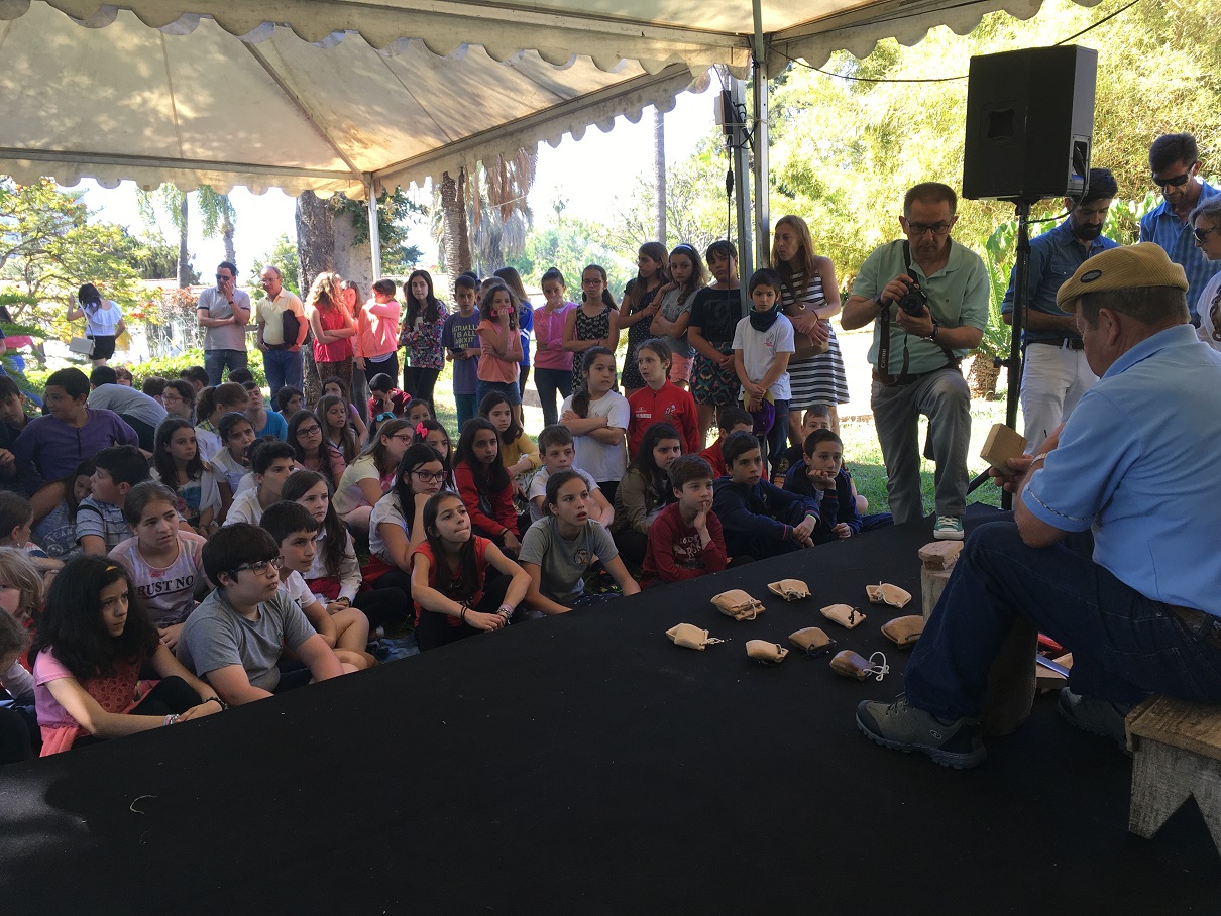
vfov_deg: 48.2
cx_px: 610
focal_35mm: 29
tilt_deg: -12.3
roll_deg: +0.0
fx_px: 1023
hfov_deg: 61.6
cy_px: 458
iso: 25
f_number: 2.2
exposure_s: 1/100
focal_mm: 4.15
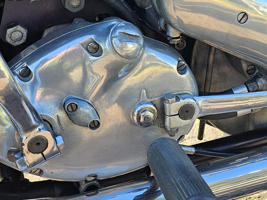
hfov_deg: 28.9
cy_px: -20
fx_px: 509
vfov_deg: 21.1
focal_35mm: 66
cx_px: 200
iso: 25
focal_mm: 6.3
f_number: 1.7
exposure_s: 1/180
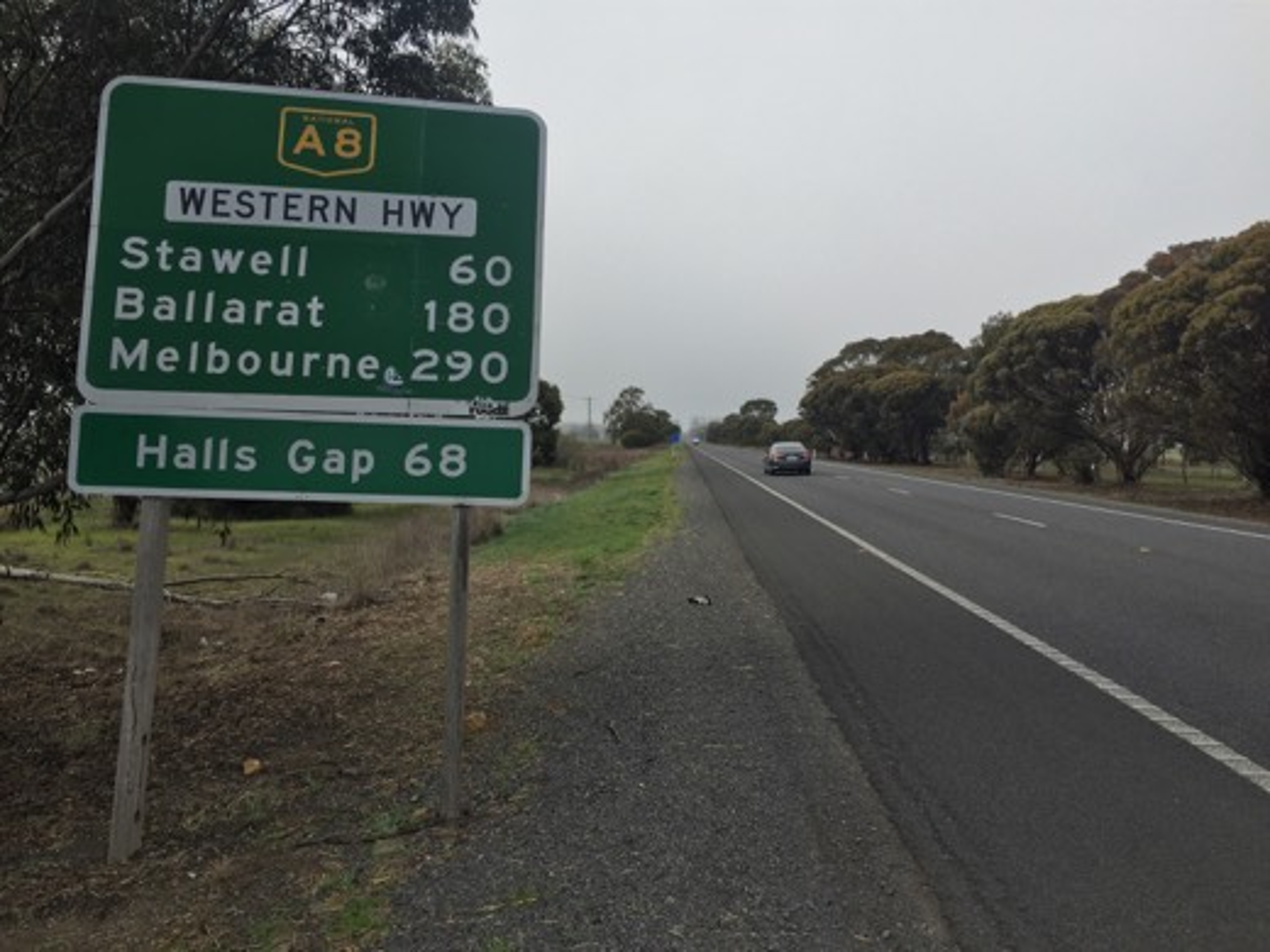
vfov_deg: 48.2
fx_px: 1064
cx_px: 635
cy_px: 476
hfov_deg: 61.7
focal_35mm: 29
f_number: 2.2
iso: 32
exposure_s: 1/1068
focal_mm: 4.15
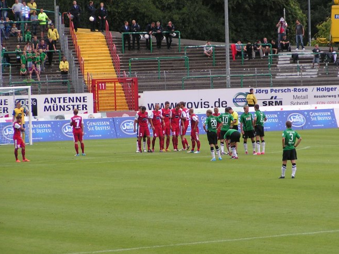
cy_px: 102
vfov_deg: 5.6
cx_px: 189
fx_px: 2595
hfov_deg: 7.5
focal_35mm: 265
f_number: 3.5
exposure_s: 1/250
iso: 50
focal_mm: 33
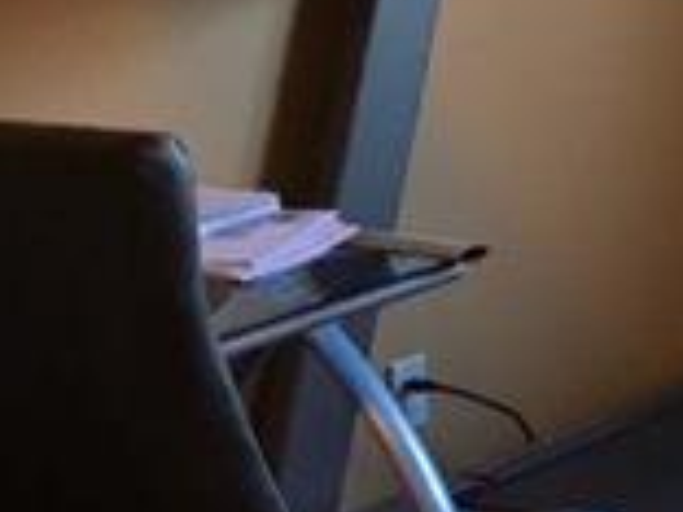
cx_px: 1362
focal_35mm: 119
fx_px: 2348
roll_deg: +0.0
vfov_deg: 12.4
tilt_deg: -9.4
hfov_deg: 14.0
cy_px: 105
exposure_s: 1/15
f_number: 2.2
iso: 64
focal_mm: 4.15
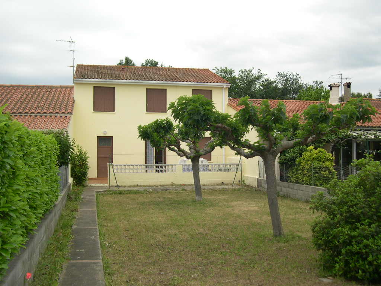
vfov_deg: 37.7
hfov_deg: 49.0
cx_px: 190
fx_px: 418
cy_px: 143
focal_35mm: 38
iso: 141
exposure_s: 1/758
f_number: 2.8
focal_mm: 8
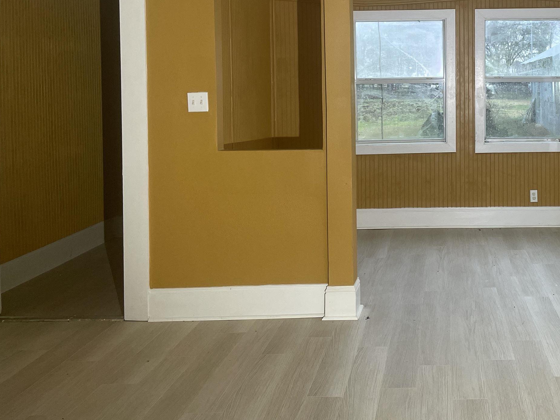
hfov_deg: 41.7
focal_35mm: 43
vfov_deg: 32.9
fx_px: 696
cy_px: 104
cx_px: 459
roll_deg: +0.9
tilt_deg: -1.8
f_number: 1.6
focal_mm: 4.2
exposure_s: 1/121
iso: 125
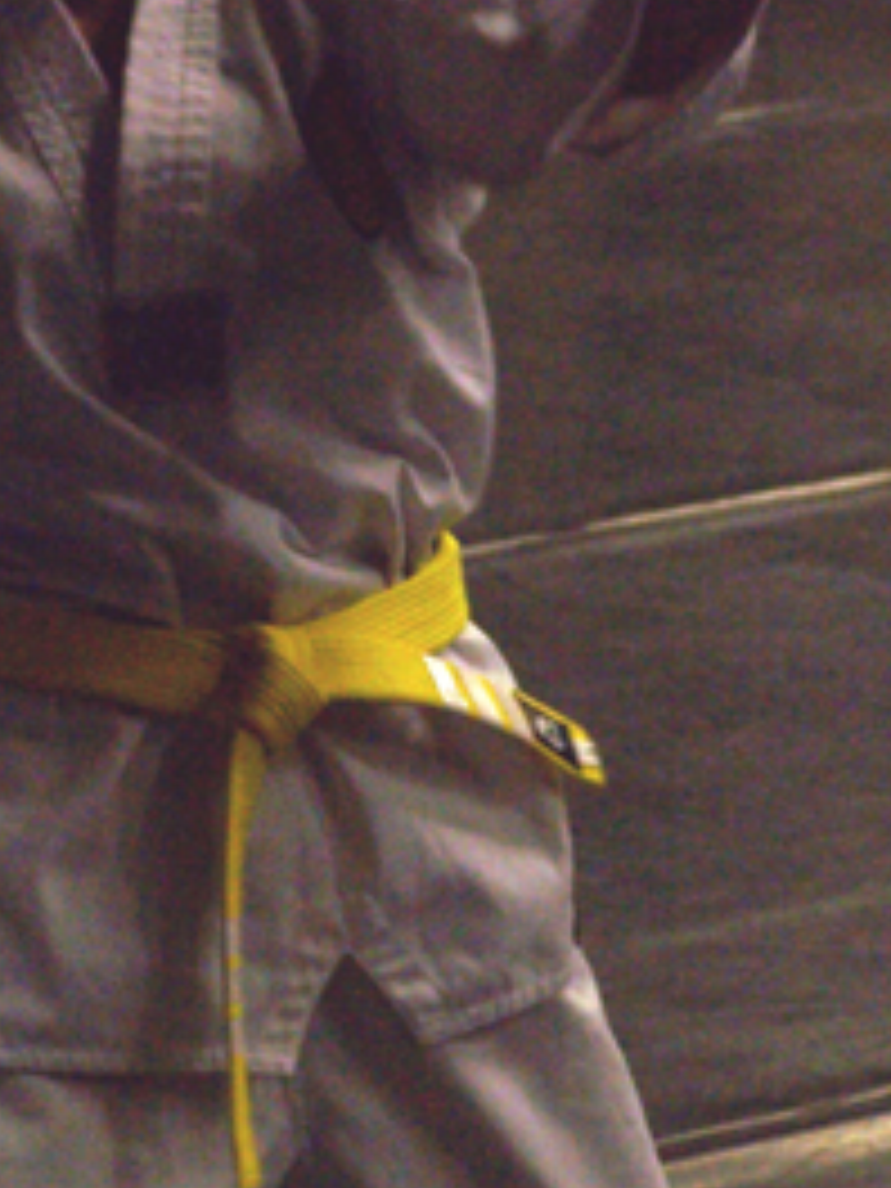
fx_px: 10330
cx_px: 349
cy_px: 495
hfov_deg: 4.9
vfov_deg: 6.6
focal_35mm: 301
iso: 140
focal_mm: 26.4
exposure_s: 1/60
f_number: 3.2
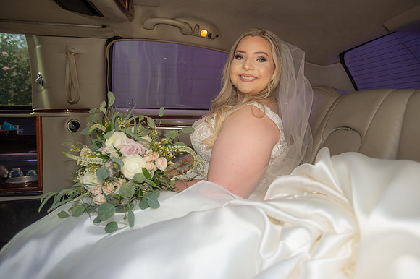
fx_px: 291
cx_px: 210
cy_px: 140
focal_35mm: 25
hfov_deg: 71.5
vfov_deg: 51.2
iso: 64
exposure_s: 1/60
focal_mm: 25
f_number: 2.8
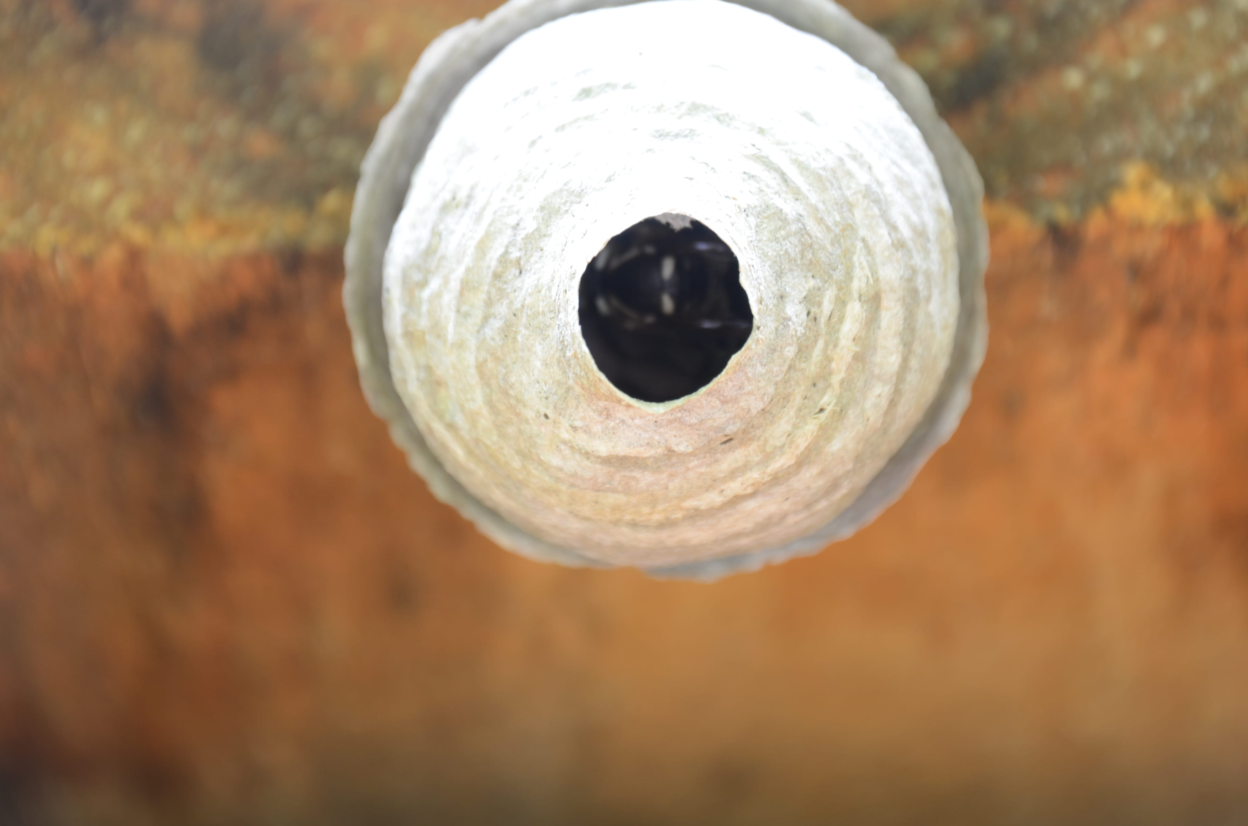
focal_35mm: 213
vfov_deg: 6.4
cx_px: 624
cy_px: 296
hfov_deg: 9.7
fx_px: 7357
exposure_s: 1/10
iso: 100
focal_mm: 105
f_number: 5.6
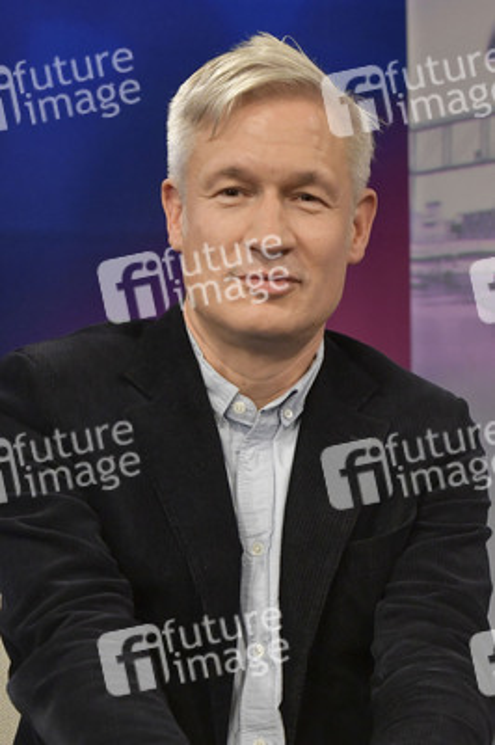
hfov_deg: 30.5
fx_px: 909
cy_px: 372
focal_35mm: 44
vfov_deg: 44.5
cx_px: 248
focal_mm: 44
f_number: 6.3
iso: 2500
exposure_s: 1/200
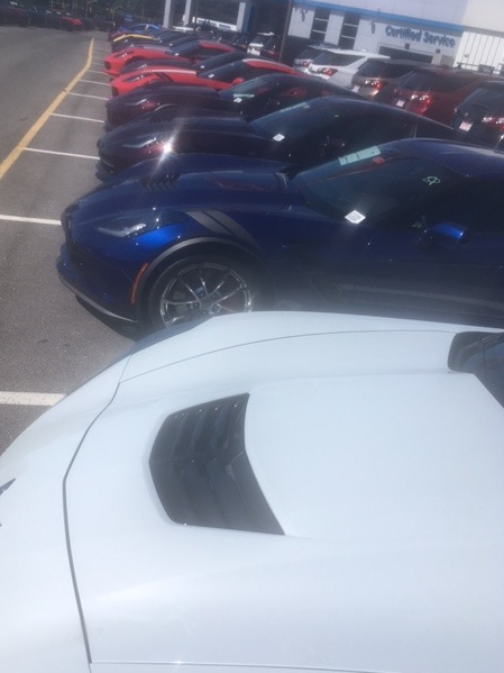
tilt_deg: -25.8
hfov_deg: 45.4
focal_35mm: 31
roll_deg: -11.7
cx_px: 245
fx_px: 602
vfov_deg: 58.3
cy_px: 354
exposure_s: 1/2653
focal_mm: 4.15
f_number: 2.2
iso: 25
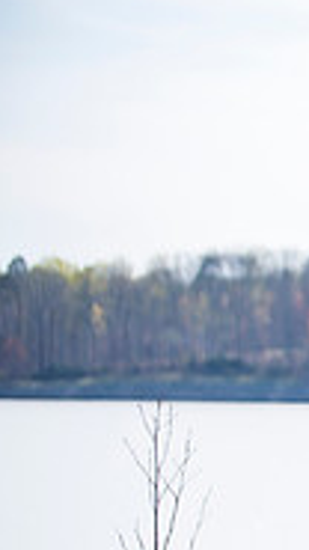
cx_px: 826
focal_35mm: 322
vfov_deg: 6.7
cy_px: 462
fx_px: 4692
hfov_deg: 3.7
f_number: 2.8
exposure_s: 1/1000
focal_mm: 98
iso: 100
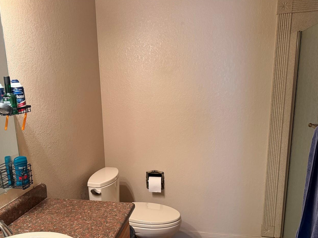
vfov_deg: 45.0
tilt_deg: -12.6
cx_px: 126
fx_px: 285
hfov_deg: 57.9
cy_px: 151
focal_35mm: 31
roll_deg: +2.1
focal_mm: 6.76
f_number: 1.78
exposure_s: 1/60
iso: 320
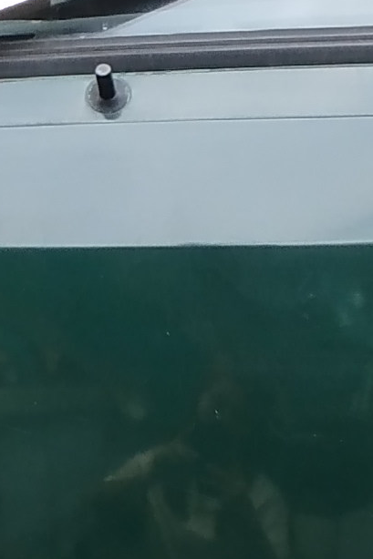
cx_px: -34
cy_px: 278
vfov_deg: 24.5
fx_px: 1291
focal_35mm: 83
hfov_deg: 16.0
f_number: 2.2
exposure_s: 1/249
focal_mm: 1.65
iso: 50
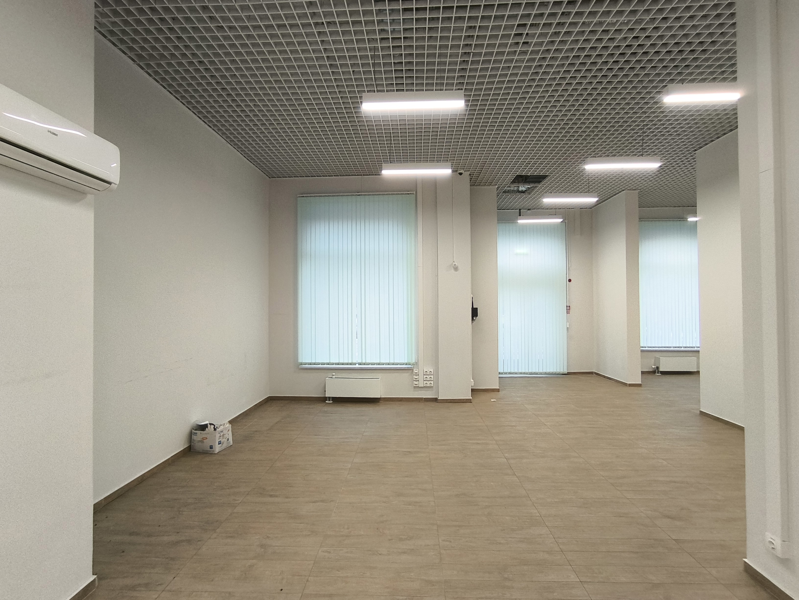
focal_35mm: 16
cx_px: 400
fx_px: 369
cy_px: 300
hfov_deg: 94.5
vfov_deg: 78.1
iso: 125
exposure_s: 1/50
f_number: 2.2
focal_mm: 1.65
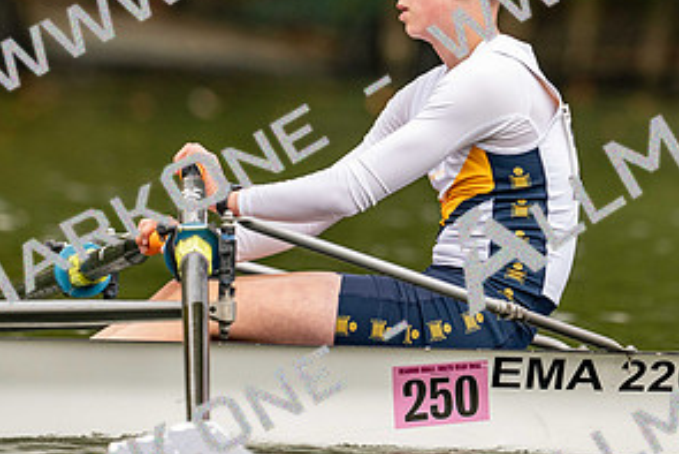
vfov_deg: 1.8
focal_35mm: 786
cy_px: 98
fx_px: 14831
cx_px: 260
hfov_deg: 2.6
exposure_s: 1/2500
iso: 1000
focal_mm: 400
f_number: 4.5
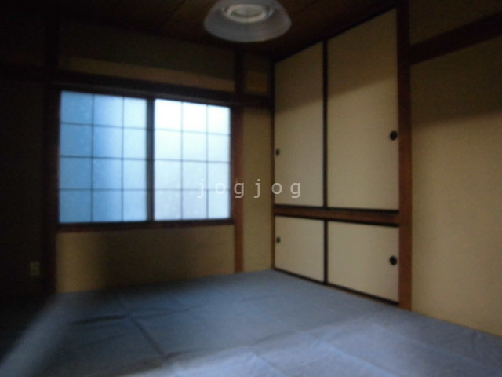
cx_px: 251
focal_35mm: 26
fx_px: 377
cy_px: 188
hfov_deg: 67.3
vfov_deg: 53.1
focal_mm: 4.7
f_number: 2.8
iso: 400
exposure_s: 1/2
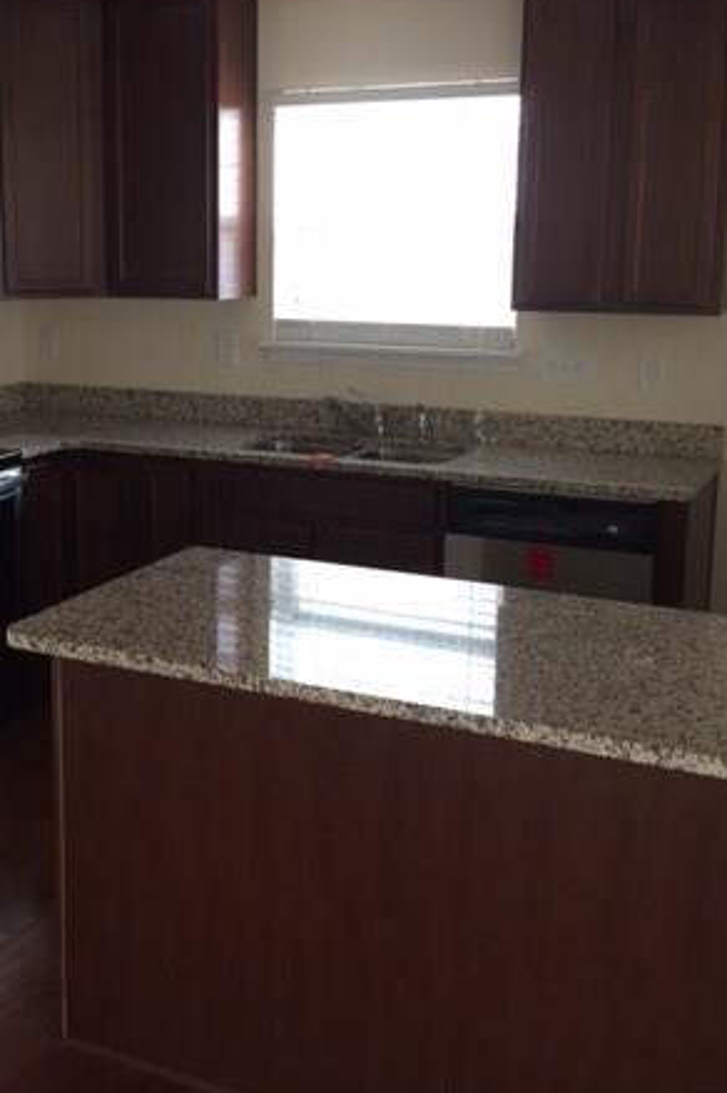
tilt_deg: -9.5
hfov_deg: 30.0
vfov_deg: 44.4
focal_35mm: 44
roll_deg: +1.8
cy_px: 481
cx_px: 179
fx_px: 1335
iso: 64
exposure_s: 1/30
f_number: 2.2
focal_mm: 4.15
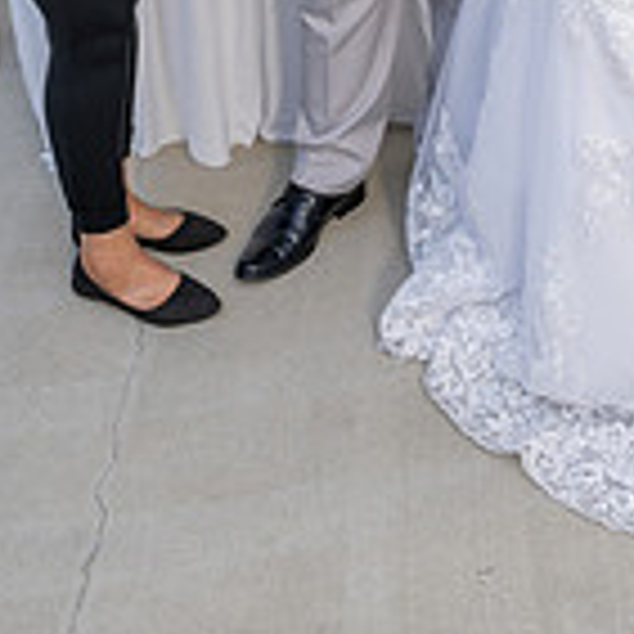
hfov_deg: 26.0
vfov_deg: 21.4
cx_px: 513
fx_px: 1347
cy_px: -364
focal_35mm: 65
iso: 200
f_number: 4.5
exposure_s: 1/125
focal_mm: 24
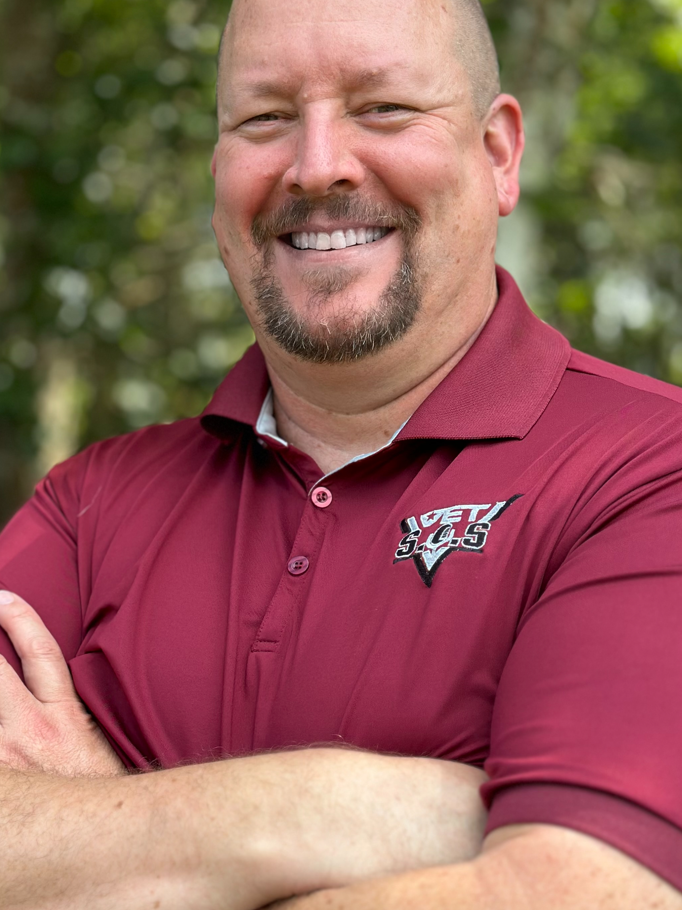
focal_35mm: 71
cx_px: 290
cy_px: 498
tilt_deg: -2.0
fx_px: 1865
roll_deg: -0.1
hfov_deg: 20.7
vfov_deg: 27.4
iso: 80
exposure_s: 1/872
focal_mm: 6.86
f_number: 1.78
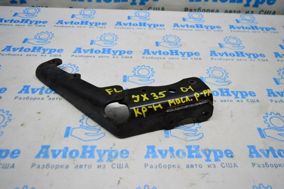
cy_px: 94
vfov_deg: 47.8
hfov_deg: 67.4
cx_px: 142
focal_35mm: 27
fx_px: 213
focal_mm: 18
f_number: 3.5
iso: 6400
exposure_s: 1/1600
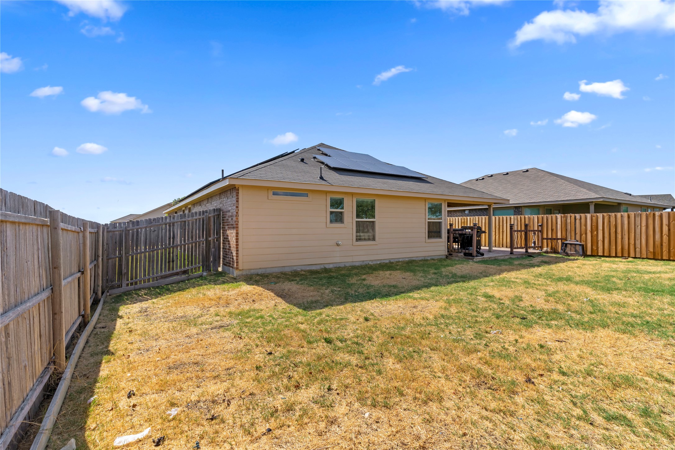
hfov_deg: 93.3
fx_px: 319
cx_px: 338
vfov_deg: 70.4
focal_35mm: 17
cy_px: 225
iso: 50
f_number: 9
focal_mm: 17
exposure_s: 1/200
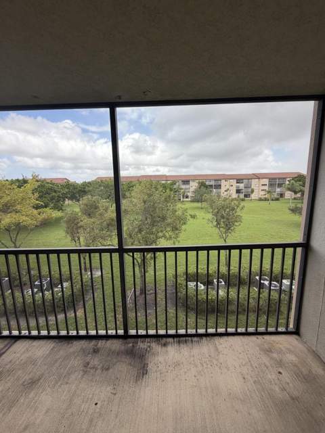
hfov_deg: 85.7
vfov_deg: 102.1
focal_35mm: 14
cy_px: 216
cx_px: 162
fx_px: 175
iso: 50
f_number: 2.2
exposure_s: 1/502
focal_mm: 2.22
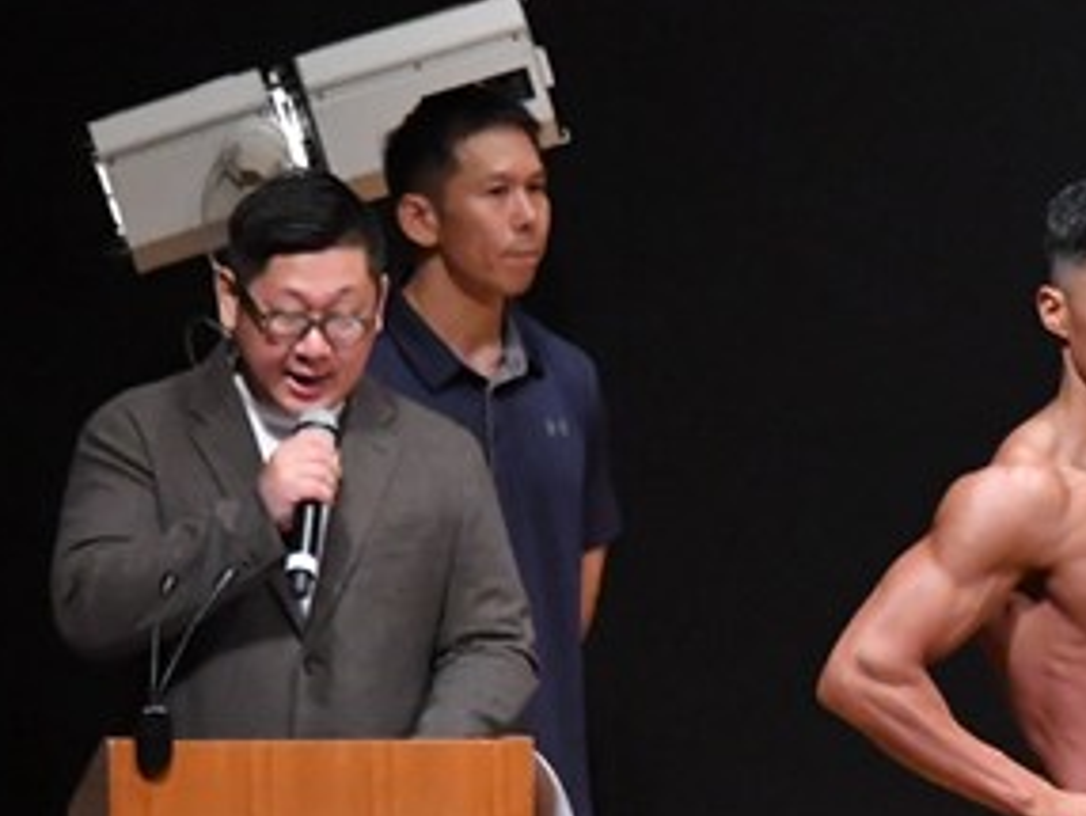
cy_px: 869
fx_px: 20849
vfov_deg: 2.2
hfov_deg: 3.0
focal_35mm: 664
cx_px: 1023
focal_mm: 170
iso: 8000
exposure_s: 1/400
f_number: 5.6
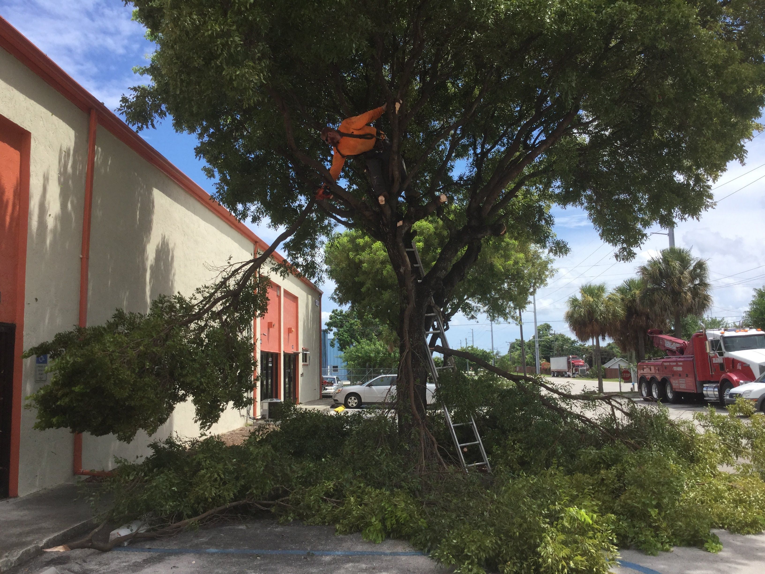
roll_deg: -0.2
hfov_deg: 58.4
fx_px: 685
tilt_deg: +5.3
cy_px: 287
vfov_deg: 45.4
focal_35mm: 31
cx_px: 382
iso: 25
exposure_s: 1/1058
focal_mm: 3.3
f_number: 2.4
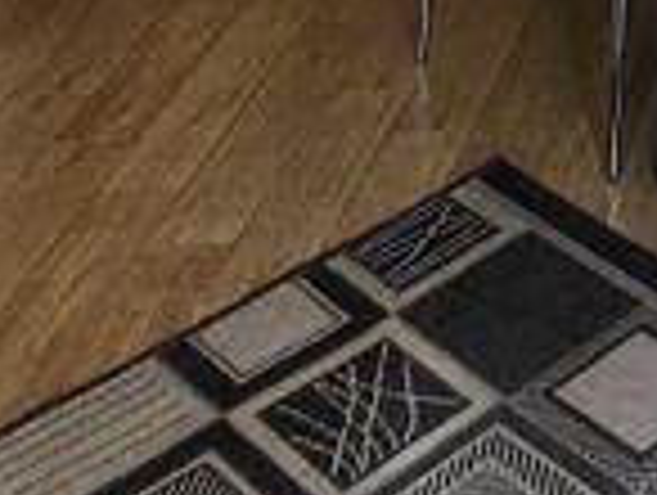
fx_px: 1730
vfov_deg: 11.3
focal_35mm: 91
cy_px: -914
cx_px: 1062
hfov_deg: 18.4
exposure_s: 1/50
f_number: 2.2
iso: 64
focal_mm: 1.74
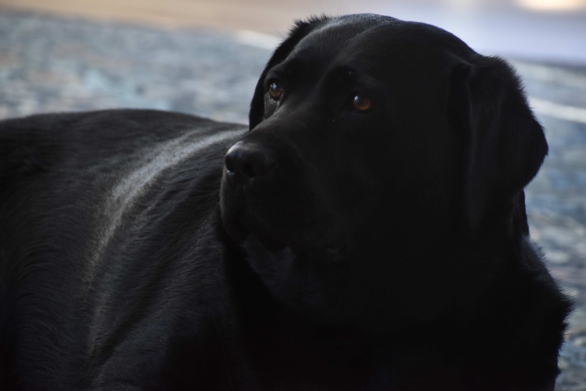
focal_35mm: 232
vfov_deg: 5.9
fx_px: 3784
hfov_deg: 8.9
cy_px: 196
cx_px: 293
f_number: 6.3
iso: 800
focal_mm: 155
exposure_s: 1/80
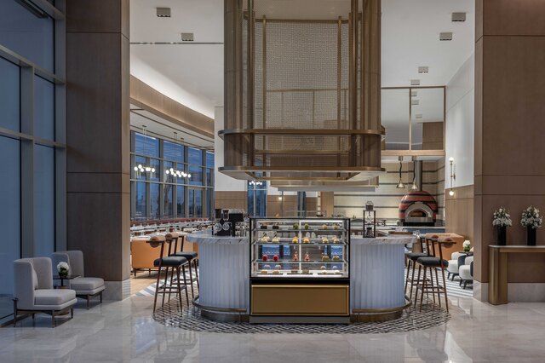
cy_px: 182
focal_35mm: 35
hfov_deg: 54.5
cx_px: 272
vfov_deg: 37.8
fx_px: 530
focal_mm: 35
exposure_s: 1/2
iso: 100
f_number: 8
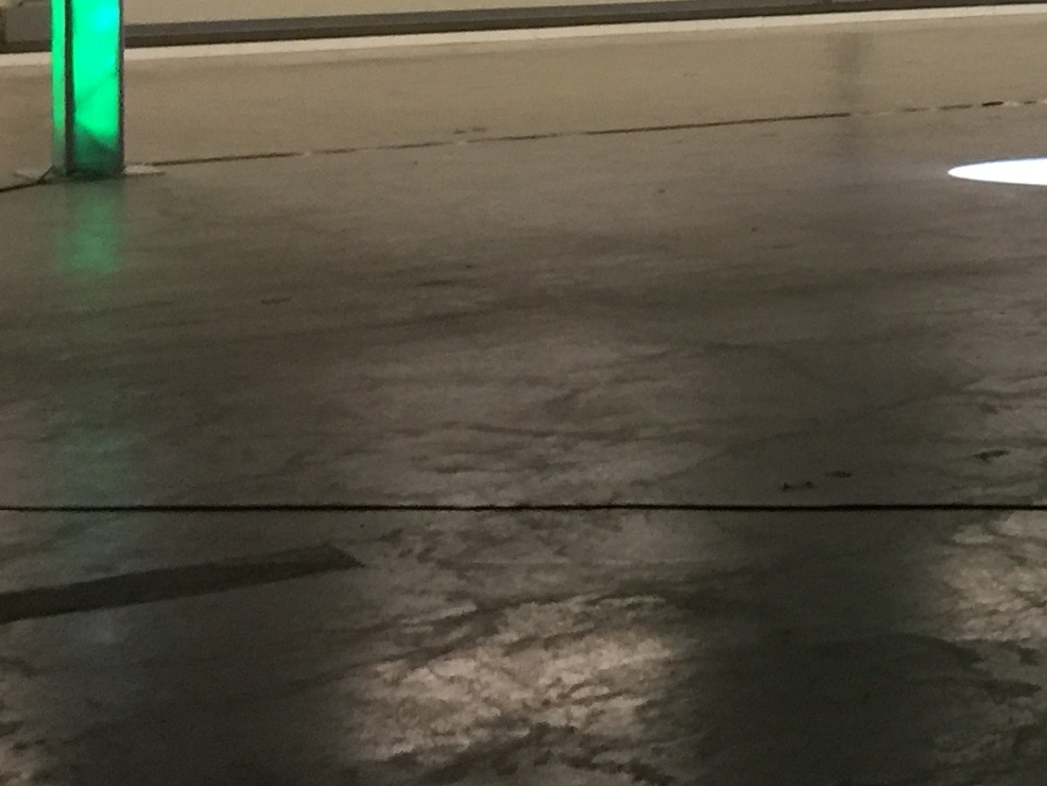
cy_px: -115
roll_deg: -0.4
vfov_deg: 15.0
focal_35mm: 96
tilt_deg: -1.6
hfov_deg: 18.3
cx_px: 1548
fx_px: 2904
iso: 80
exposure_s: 1/15
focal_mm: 4.15
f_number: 2.2
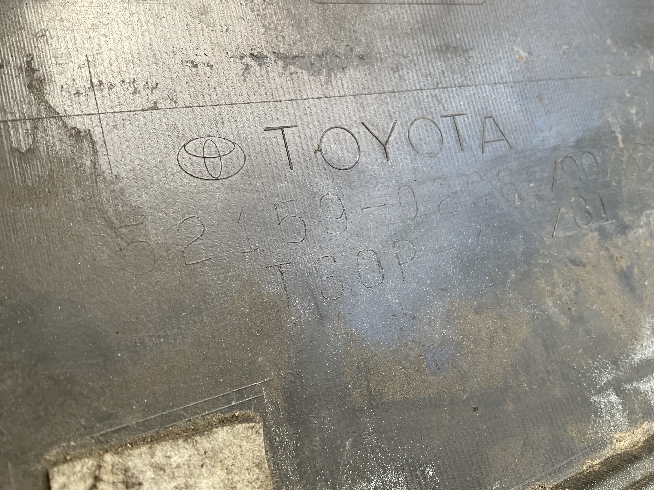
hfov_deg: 61.7
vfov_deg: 48.2
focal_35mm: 29
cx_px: 327
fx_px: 548
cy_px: 245
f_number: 1.8
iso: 32
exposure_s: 1/100
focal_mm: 3
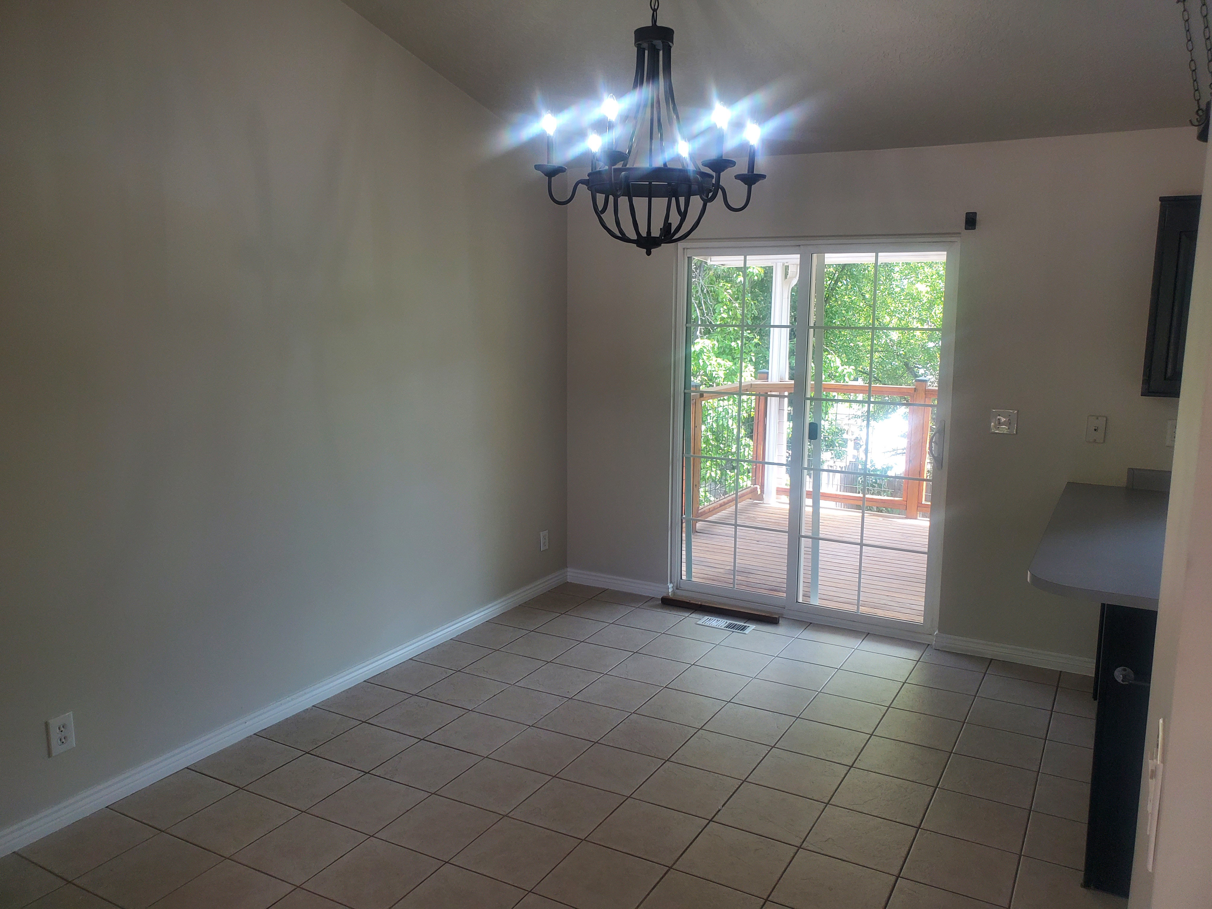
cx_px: 606
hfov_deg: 67.3
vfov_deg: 53.1
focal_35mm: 26
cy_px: 454
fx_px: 910
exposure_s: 1/120
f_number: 2.4
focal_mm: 4.3
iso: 100
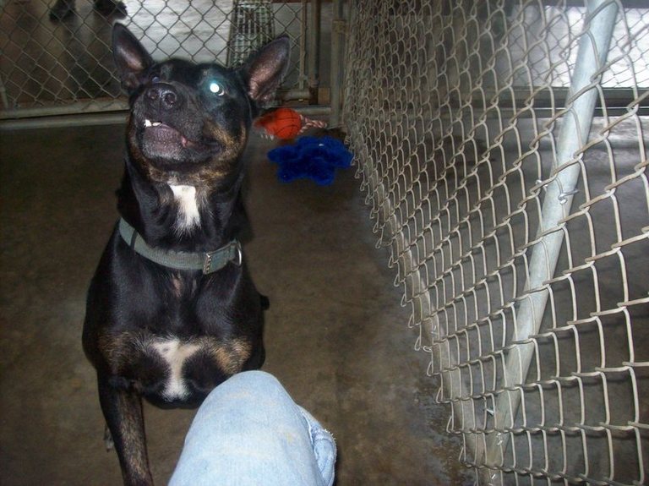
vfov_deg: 39.6
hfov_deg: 51.4
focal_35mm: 36
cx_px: 324
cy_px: 243
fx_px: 675
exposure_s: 1/64
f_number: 2.7
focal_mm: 6
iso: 200
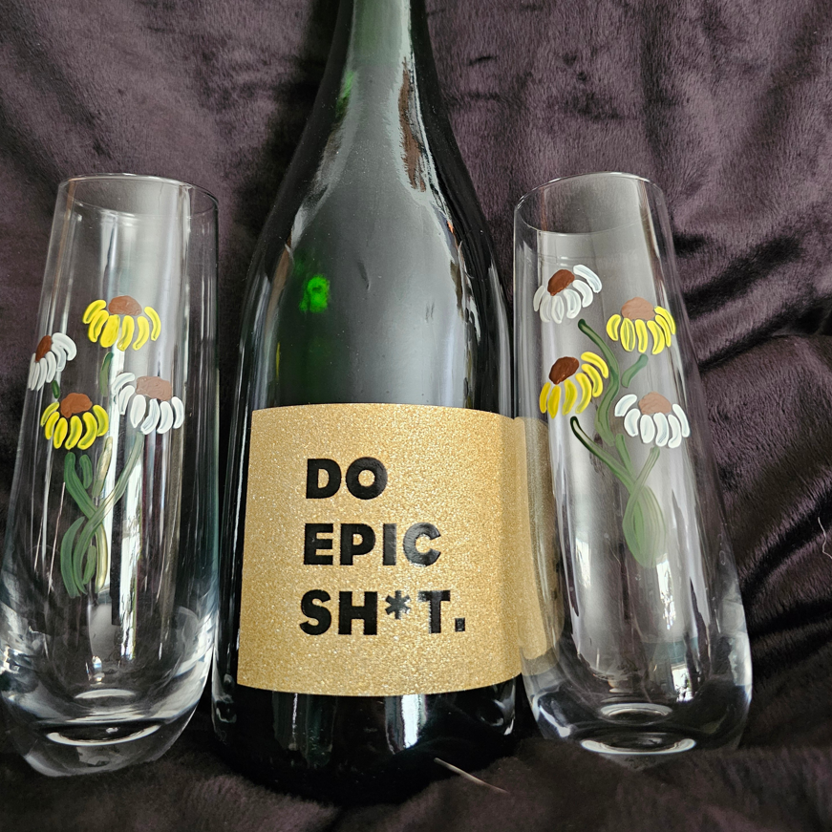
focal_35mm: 28
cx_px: 407
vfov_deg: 56.7
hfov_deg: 57.3
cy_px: 315
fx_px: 761
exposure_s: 1/52
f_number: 1.7
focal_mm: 6.3
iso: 800
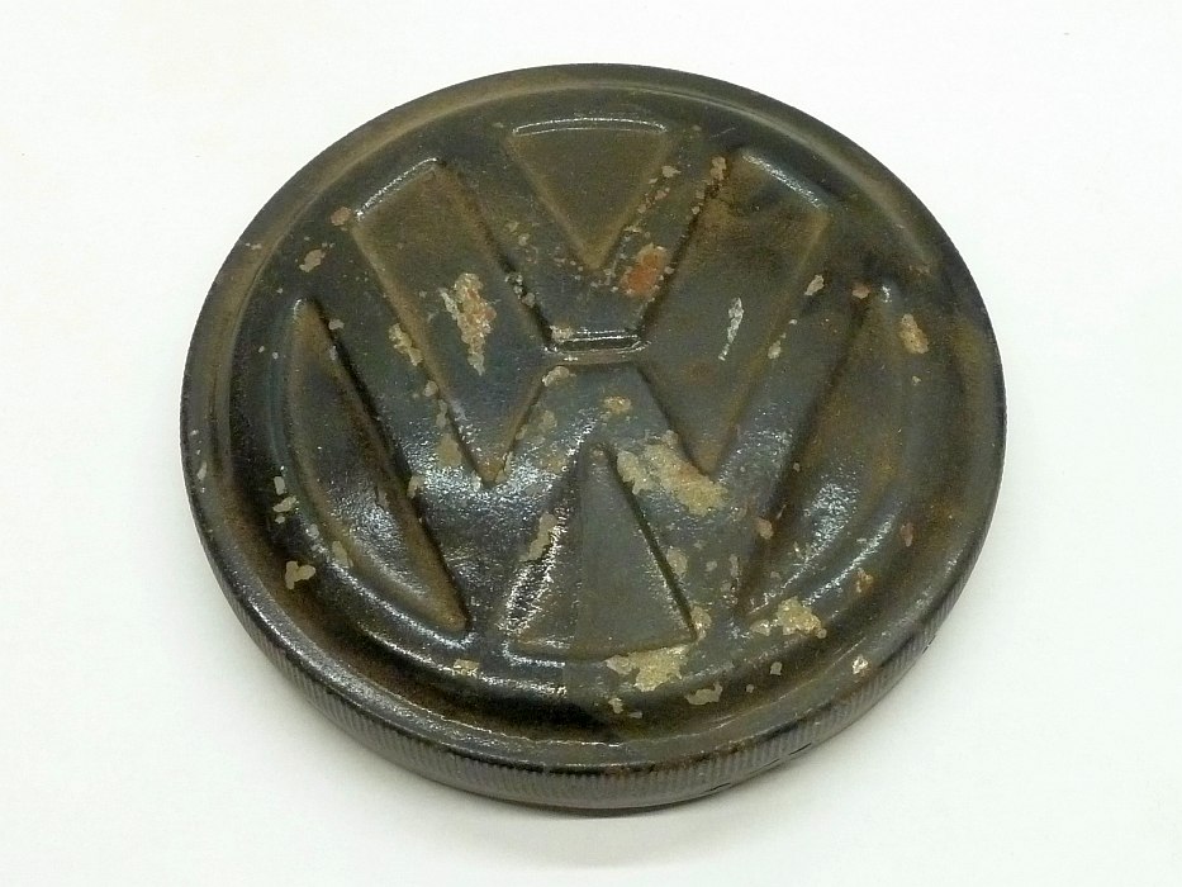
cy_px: 444
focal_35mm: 42
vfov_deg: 34.4
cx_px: 591
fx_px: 1434
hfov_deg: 44.8
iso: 400
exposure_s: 1/30
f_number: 3.7
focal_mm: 6.9
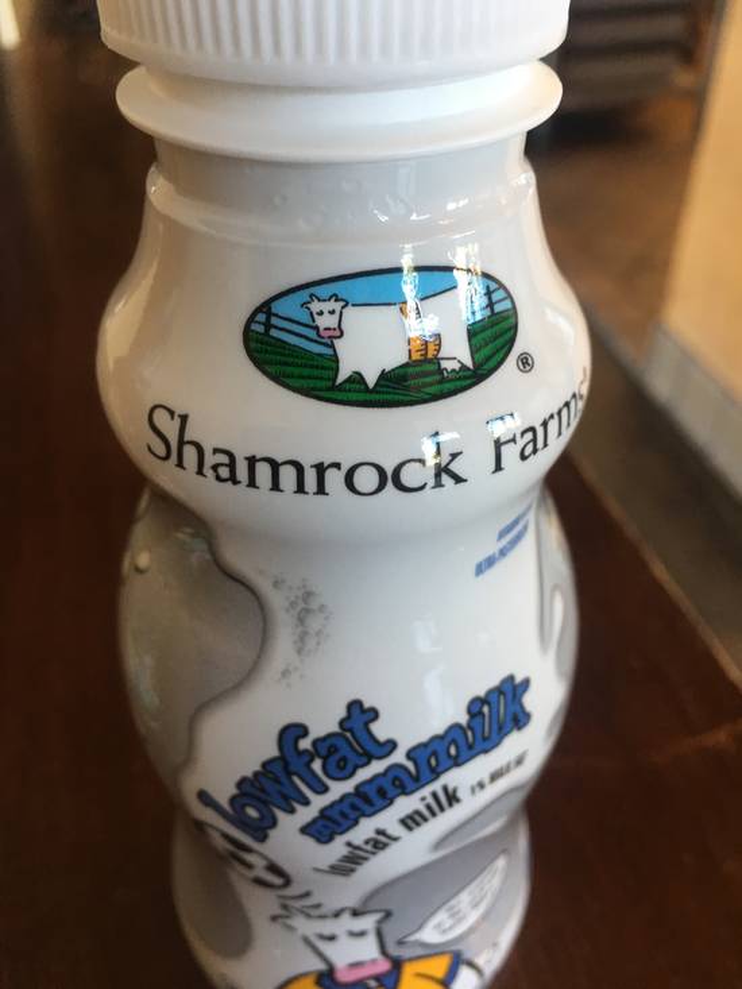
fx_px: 829
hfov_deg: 48.2
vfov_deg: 61.7
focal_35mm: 29
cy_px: 494
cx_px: 371
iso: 32
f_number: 2.2
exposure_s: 1/15
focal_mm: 4.15
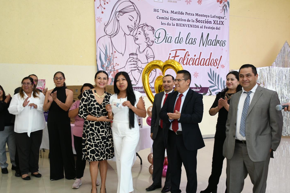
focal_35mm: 38
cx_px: 146
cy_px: 107
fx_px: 306
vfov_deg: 35.0
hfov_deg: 50.7
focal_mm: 22
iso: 1000
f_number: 3.5
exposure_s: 1/100
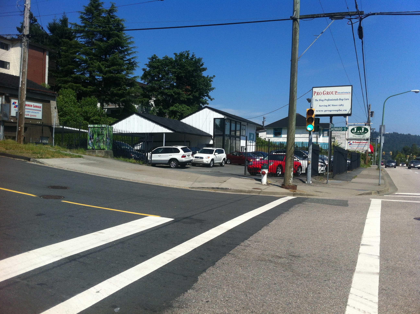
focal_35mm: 35
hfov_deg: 52.7
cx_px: 210
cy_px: 157
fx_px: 424
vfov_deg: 40.6
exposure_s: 1/1774
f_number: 2.8
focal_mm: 3.85
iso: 80
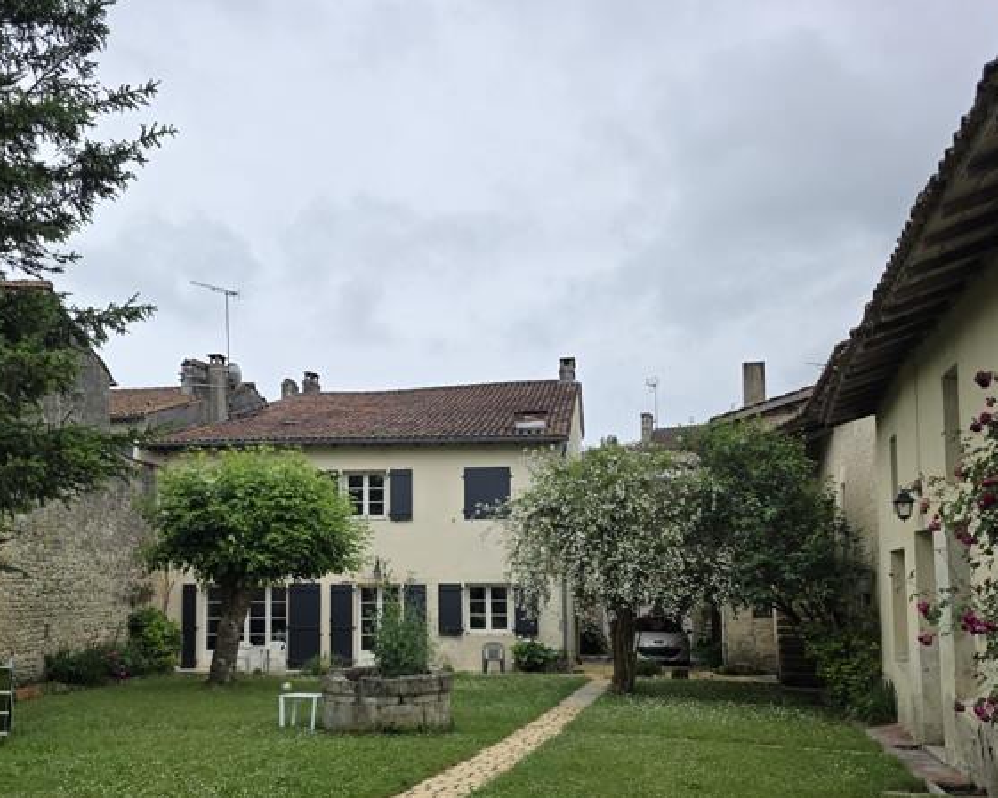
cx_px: 386
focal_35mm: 32
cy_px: 530
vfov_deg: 45.1
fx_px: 945
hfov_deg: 55.1
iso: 80
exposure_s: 1/3300
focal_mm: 6.3
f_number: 1.7
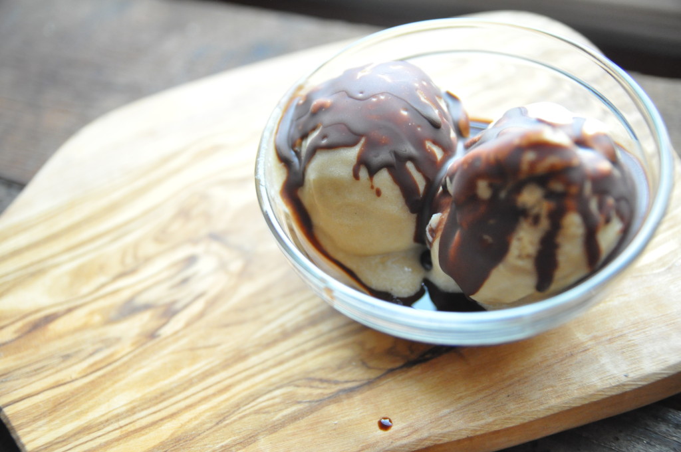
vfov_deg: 36.8
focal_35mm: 36
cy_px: 226
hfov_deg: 53.2
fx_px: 680
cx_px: 340
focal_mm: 24
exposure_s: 1/20
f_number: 2.8
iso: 1600
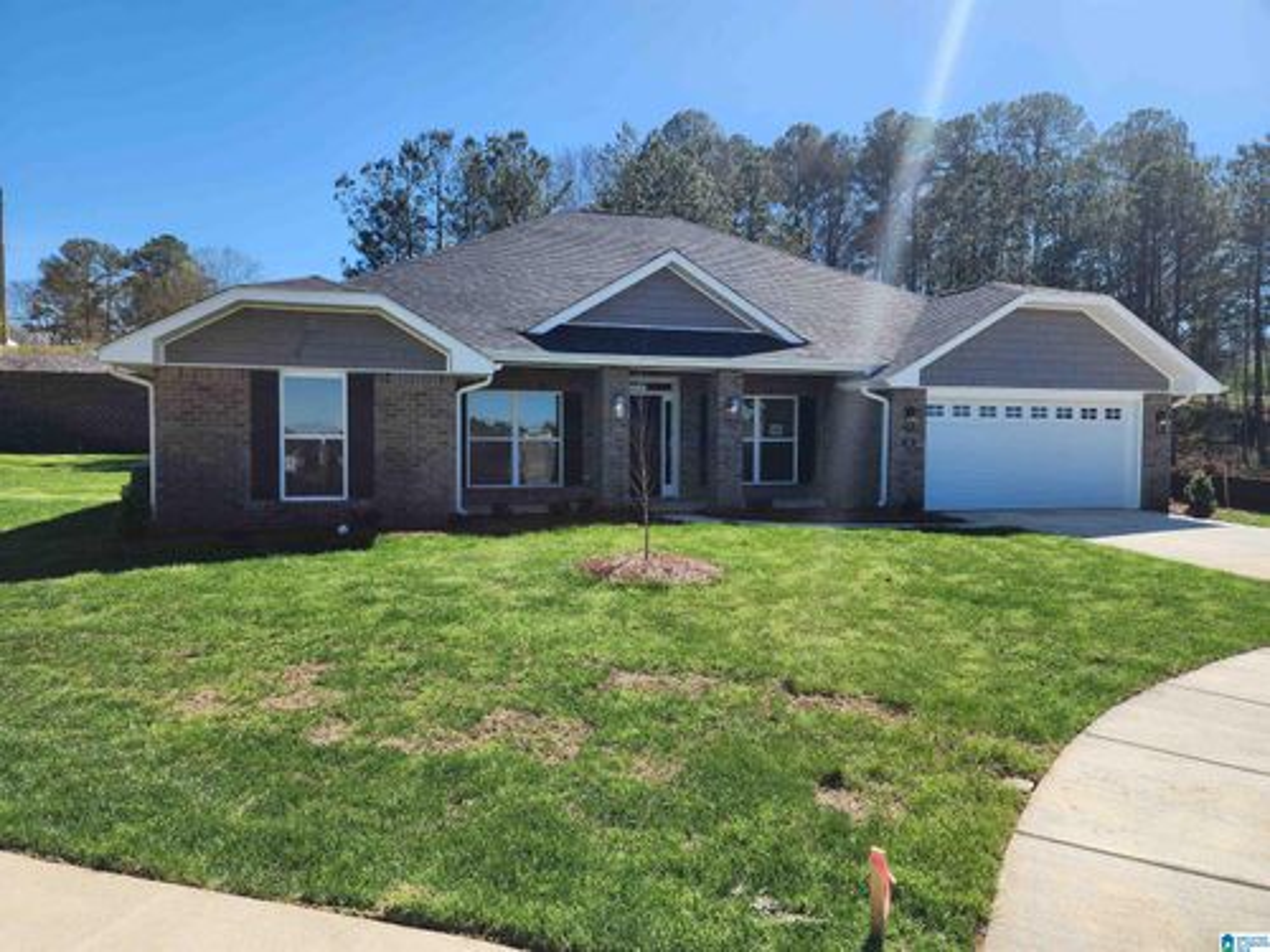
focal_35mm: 23
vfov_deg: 58.9
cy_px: 476
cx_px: 635
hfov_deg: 73.9
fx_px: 844
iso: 12
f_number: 1.8
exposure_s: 1/900
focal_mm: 6.4
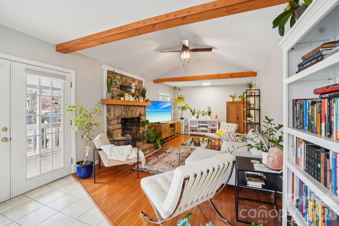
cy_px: 113
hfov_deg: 100.4
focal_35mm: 15
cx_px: 170
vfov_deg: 77.3
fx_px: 141
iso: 400
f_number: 8
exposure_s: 1/13
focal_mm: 10
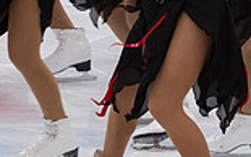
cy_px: -39
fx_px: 6781
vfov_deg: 1.3
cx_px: 136
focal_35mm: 991
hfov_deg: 2.1
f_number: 3.5
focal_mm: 155
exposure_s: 1/250
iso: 800
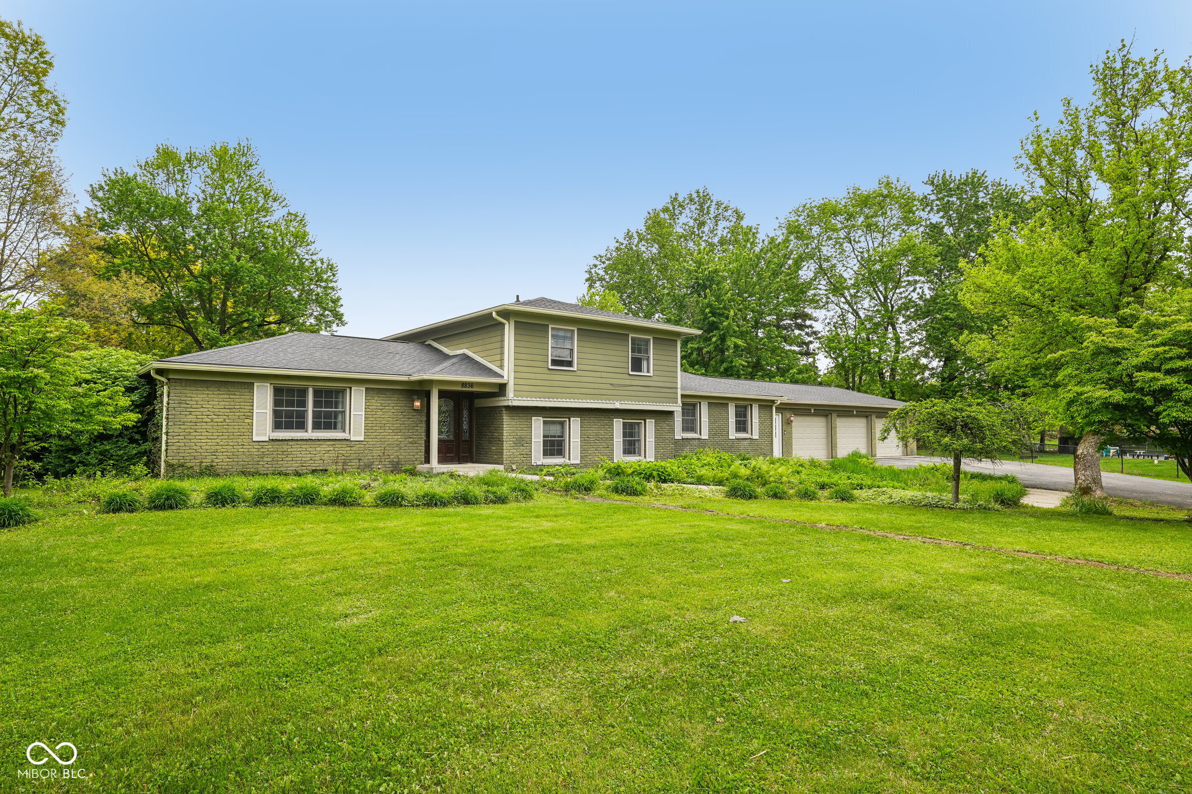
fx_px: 712
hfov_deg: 79.9
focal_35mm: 22
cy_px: 397
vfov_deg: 58.3
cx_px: 596
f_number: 8
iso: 100
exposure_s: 1/80
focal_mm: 21.5
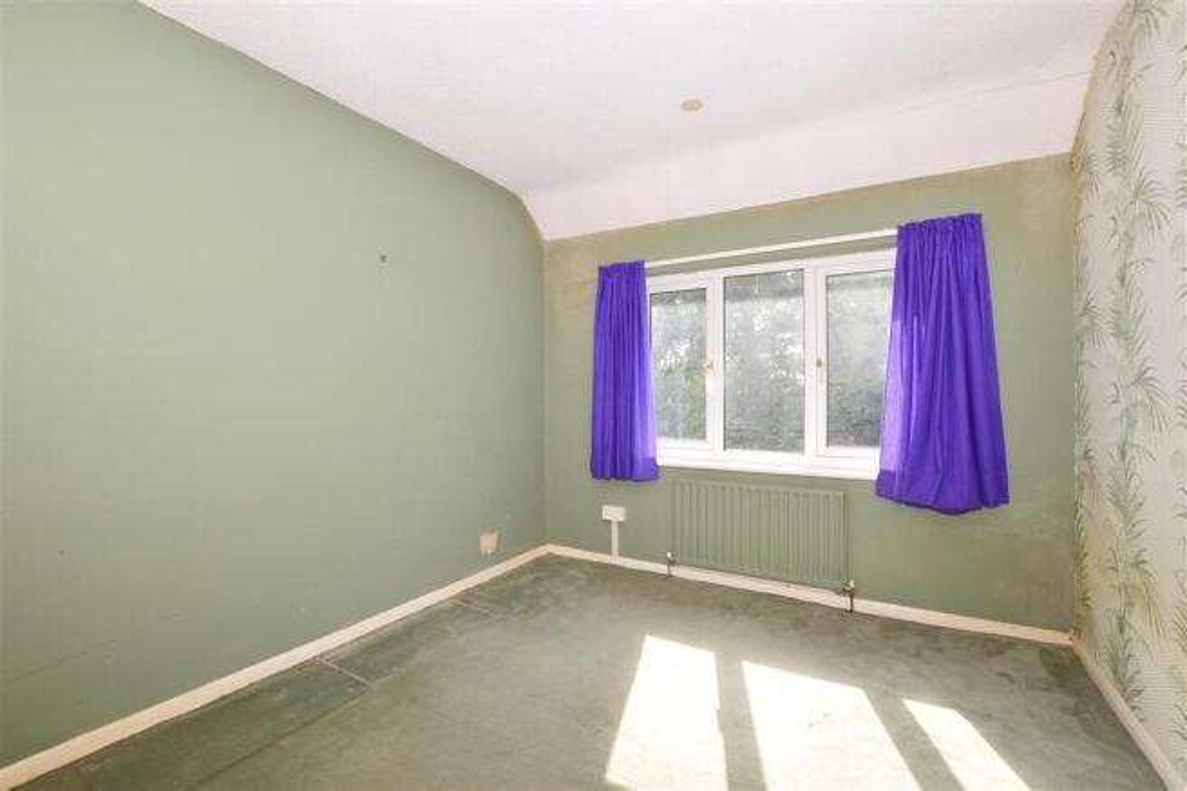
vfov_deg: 77.3
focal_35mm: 15
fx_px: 494
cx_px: 594
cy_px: 396
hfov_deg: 100.4
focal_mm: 10
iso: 400
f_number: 7.1
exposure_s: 1/80
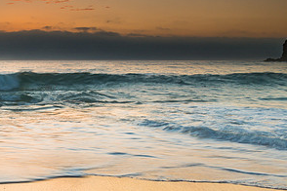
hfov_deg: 38.8
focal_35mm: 48
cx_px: 39
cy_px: 93
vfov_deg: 28.1
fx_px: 383
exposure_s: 1/6
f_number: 10
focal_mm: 16
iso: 200
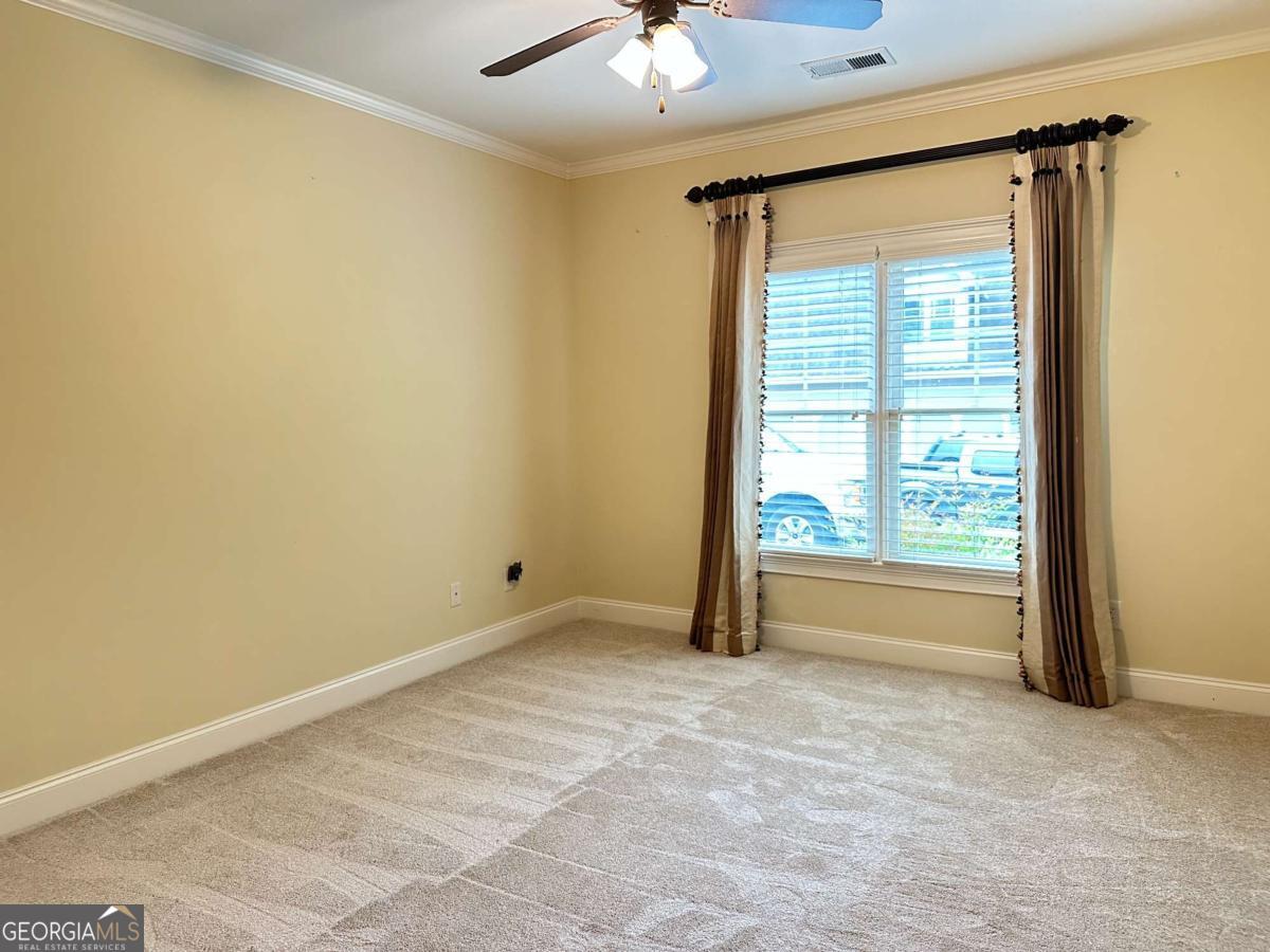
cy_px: 476
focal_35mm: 24
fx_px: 881
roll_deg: +0.5
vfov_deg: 56.8
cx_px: 635
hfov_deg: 71.6
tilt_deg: -4.1
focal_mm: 6.86
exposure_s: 1/60
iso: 400
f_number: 1.78
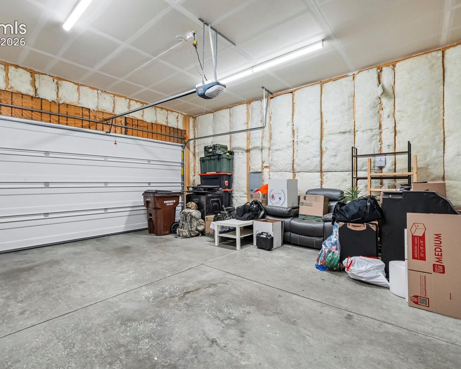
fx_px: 232
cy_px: 184
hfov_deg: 89.1
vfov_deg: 77.0
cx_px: 199
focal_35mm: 17
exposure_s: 1/20
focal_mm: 10
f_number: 8
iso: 800
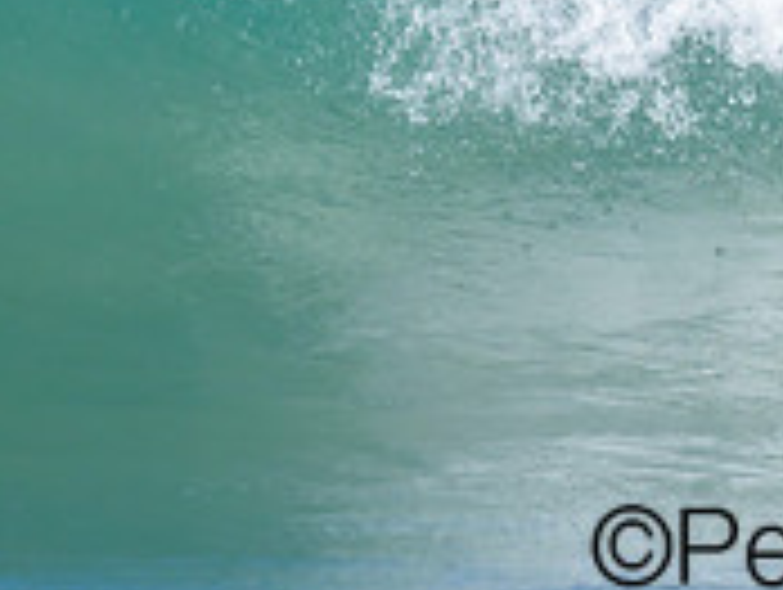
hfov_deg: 0.6
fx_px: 79686
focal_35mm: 3518
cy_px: -419
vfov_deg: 0.4
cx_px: 1053
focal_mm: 800
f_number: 6.3
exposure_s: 1/2000
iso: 450
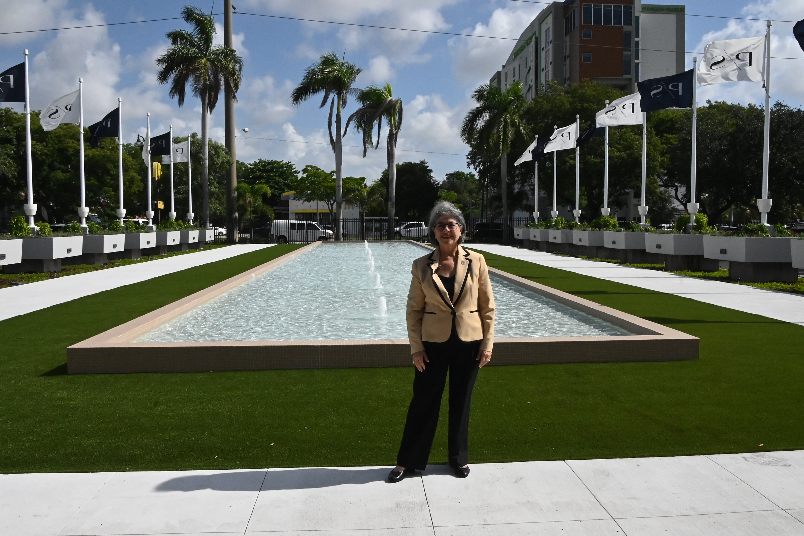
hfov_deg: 60.3
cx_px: 402
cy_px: 268
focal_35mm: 31
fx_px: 692
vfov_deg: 42.3
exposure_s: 1/1600
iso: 2500
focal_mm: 21
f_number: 22
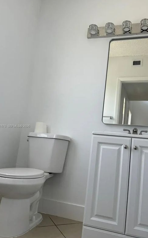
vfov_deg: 66.4
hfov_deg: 44.3
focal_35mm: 28
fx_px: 181
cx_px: 87
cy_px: 126
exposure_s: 1/392
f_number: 1.78
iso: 80
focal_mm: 6.76
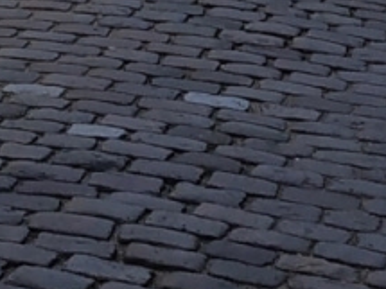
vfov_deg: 7.3
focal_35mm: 179
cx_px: 9
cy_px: -582
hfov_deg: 11.0
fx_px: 1995
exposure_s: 1/2147
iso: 160
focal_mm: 3.94
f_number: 1.9
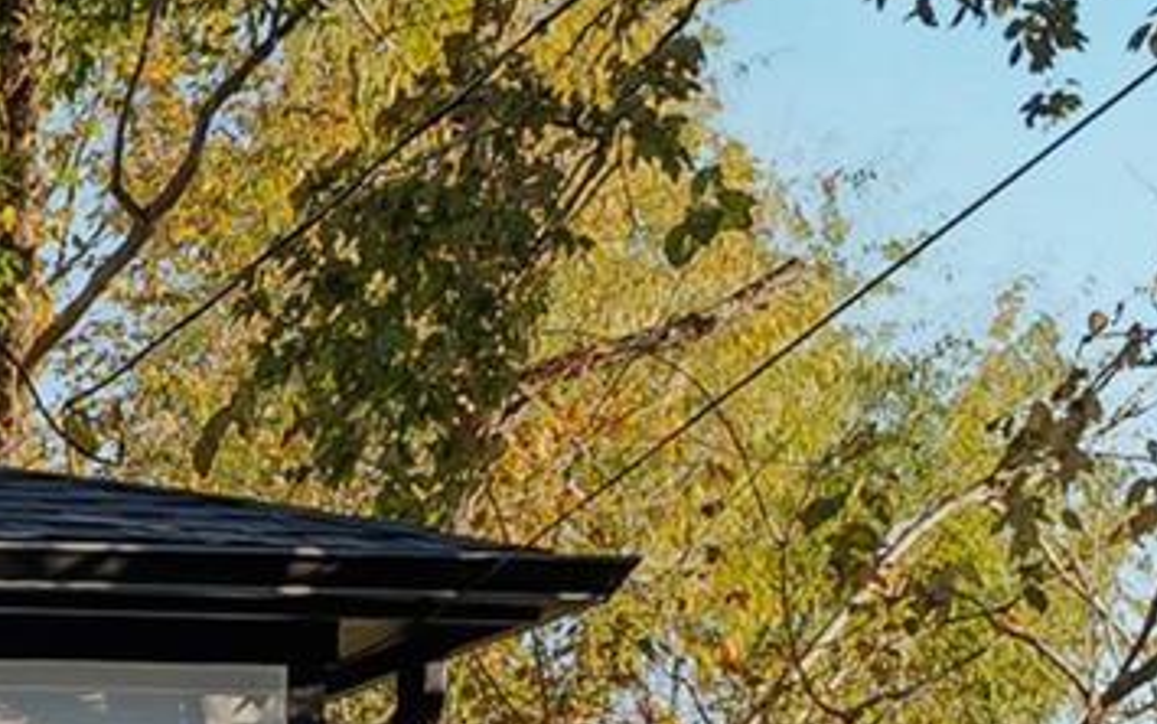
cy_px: 608
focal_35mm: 97
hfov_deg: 15.8
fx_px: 3057
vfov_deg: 13.4
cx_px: -1281
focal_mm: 11
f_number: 8
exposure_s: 1/50
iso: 100
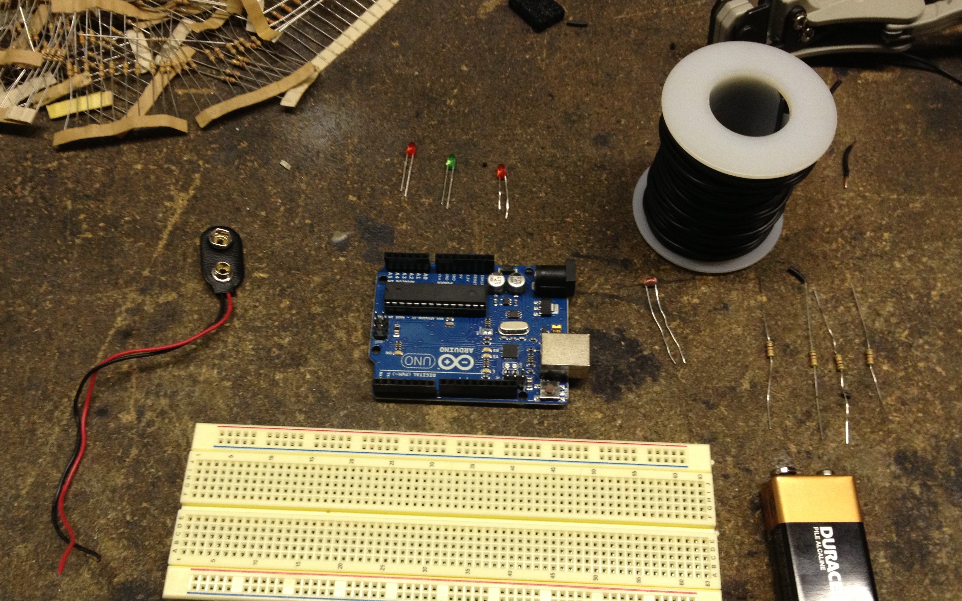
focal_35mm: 38
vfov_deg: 33.5
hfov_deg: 51.5
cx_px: 481
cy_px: 338
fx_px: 996
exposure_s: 1/20
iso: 160
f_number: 2.4
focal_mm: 4.28
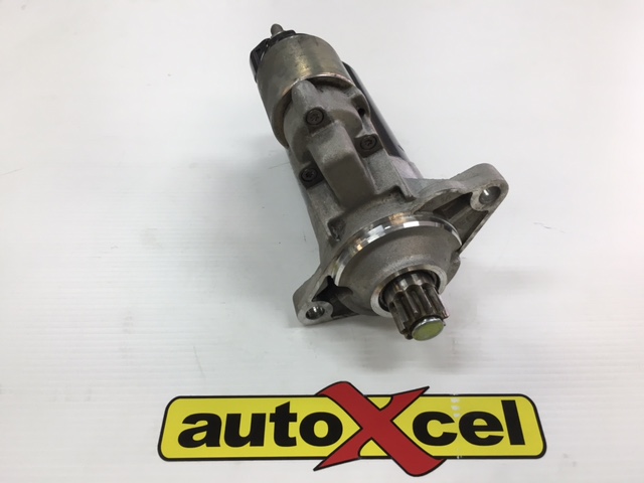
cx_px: 322
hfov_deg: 61.7
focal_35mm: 29
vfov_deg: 48.2
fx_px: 540
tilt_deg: -46.6
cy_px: 242
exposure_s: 1/33
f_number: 2.2
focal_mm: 4.15
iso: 32
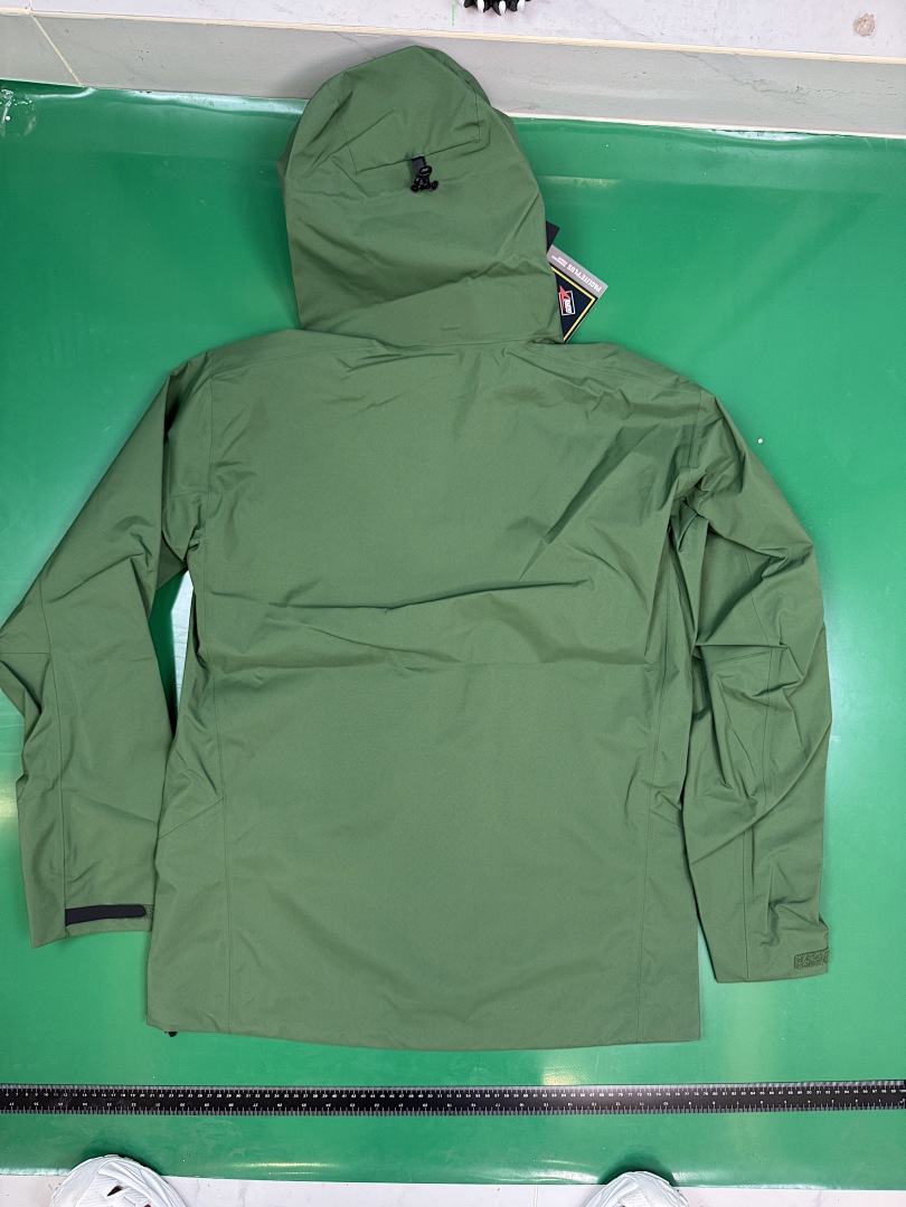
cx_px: 453
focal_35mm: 24
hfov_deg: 56.8
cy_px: 604
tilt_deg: -88.5
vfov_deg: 71.6
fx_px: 838
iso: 200
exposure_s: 1/108
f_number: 1.78
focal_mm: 6.76
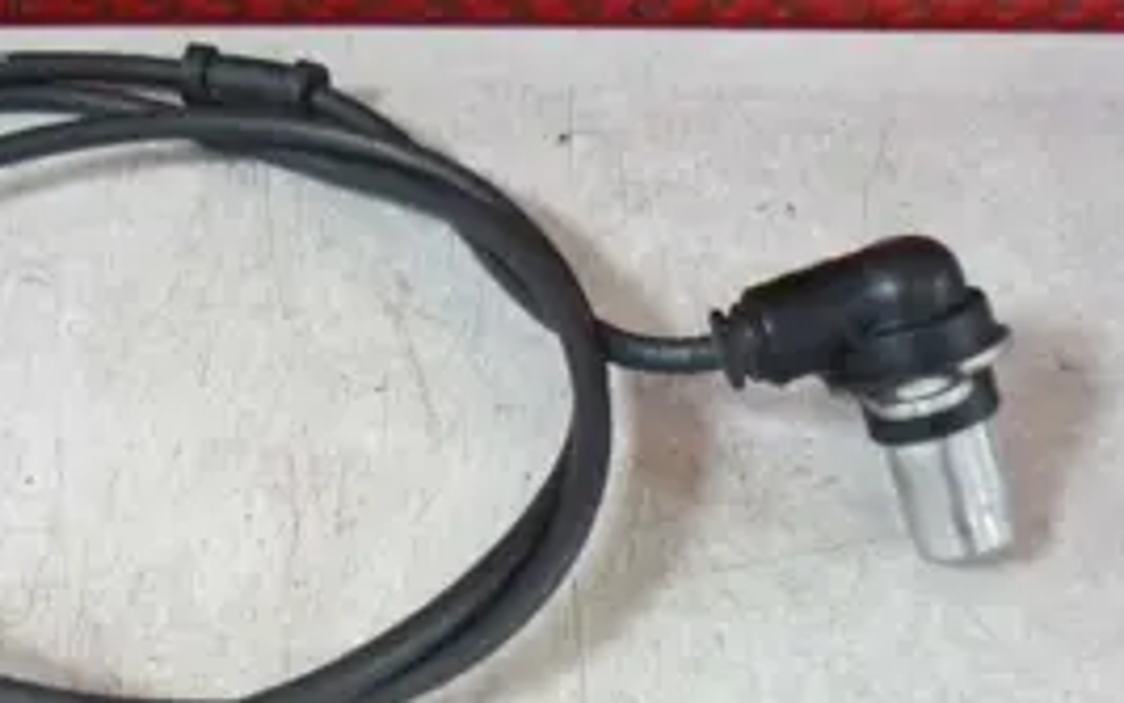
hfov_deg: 31.8
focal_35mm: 63
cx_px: 257
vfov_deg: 20.5
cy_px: 505
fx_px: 1930
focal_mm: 5.5
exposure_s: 1/10
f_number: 2.8
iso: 400
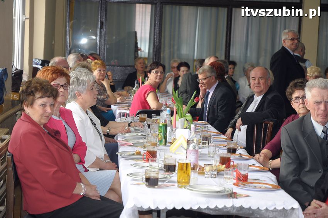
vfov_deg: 14.7
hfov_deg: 21.9
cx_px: 164
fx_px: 847
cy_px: 109
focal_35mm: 93
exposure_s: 1/80
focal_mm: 62
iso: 500
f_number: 4.5
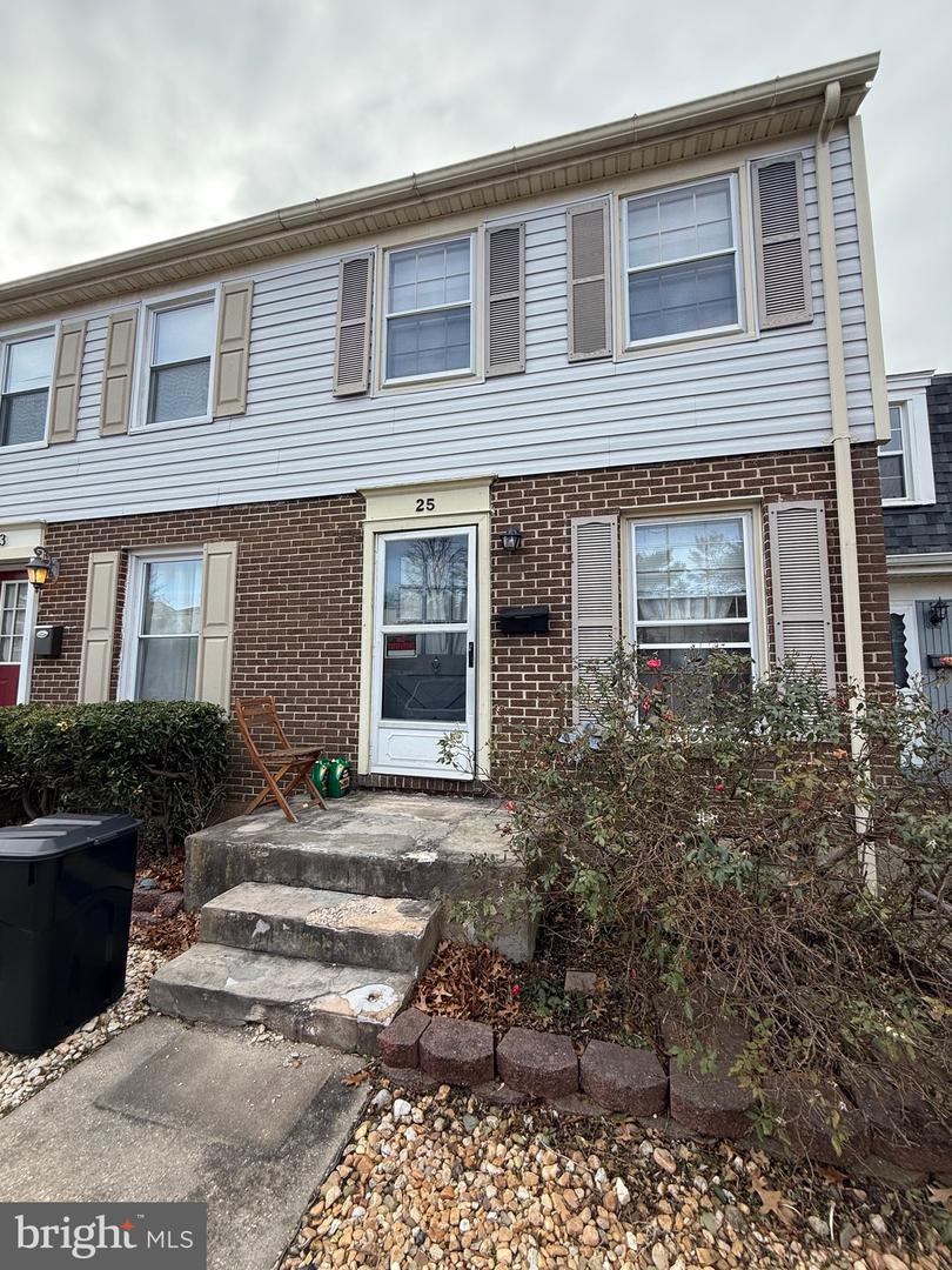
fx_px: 513
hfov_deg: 85.7
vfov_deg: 102.1
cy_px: 635
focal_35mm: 14
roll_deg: -0.7
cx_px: 476
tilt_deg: +4.7
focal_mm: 2.22
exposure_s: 1/436
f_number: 2.2
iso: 50
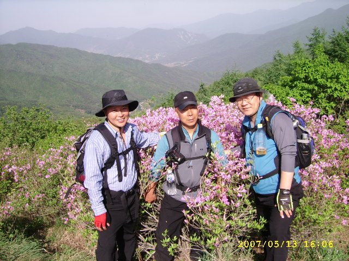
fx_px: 353
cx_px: 174
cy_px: 130
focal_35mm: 35
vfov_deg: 40.7
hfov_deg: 52.6
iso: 50
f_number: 5.8
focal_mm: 5.95
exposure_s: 1/250
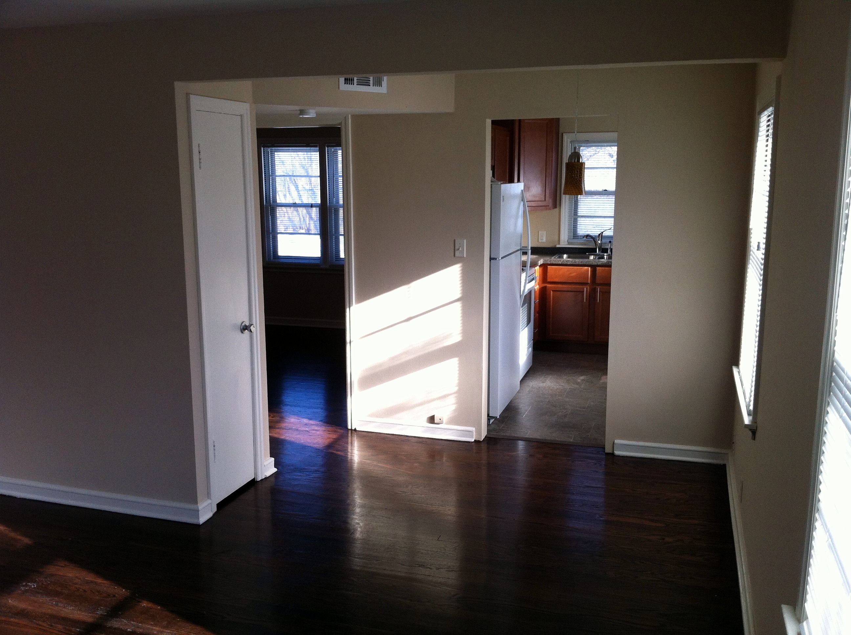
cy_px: 318
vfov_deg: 40.6
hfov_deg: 52.7
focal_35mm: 35
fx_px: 859
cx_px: 426
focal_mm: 3.85
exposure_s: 1/120
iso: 125
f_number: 2.8
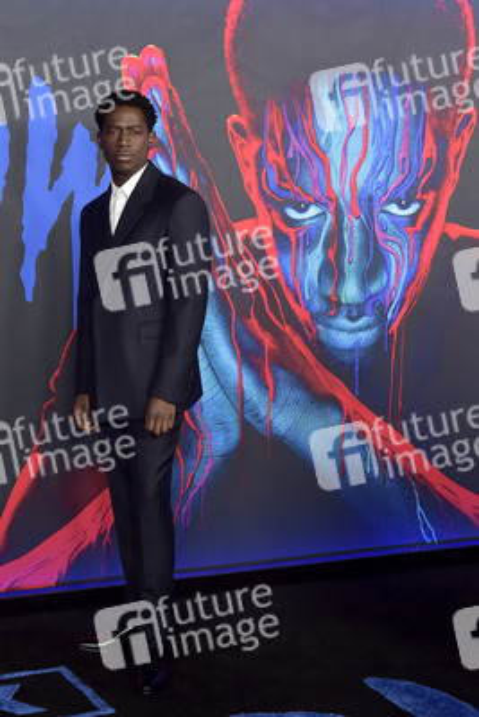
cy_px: 358
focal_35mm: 48
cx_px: 240
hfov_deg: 28.1
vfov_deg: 41.1
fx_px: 957
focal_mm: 48
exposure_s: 1/250
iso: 2000
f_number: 6.3
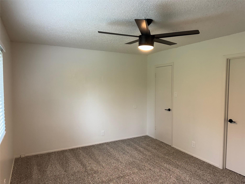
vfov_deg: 56.8
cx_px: 122
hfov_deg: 71.6
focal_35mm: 24
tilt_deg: -1.8
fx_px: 170
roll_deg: +0.2
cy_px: 92
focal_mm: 6.76
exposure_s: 1/120
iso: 200
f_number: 1.78
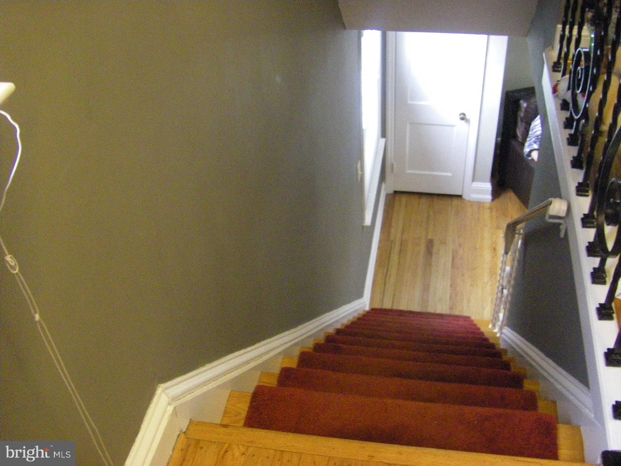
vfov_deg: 37.7
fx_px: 682
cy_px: 233
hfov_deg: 49.0
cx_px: 310
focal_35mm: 38
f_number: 3.5
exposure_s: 1/20
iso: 800
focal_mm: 6.3
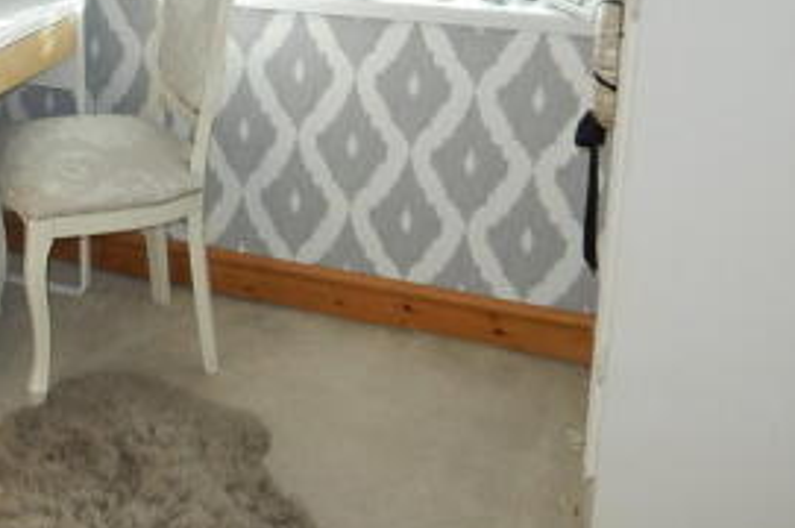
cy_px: 7
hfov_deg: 33.9
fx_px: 1235
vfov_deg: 23.2
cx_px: 95
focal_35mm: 56
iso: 140
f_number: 3.7
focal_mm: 4.5
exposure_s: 1/30
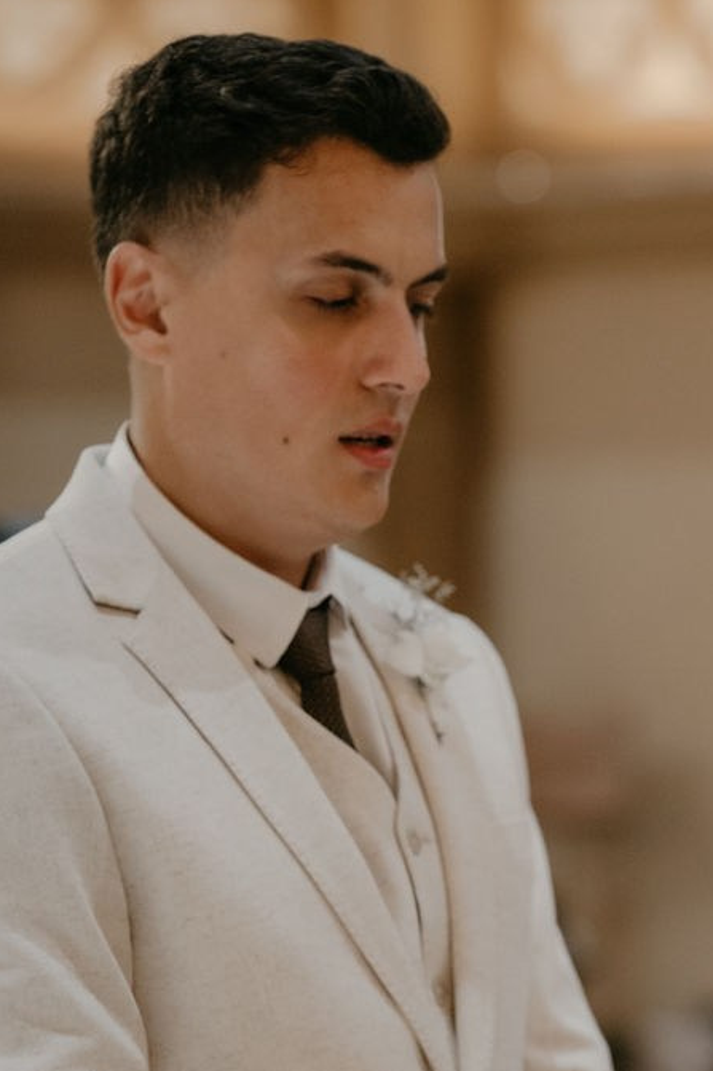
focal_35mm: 190
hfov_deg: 7.2
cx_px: 665
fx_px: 5647
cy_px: 1002
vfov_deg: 10.8
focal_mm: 85
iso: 1600
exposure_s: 1/200
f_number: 2.5
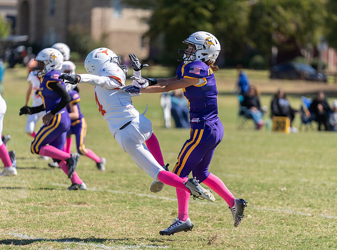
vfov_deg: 5.3
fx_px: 2702
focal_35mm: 279
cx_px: 162
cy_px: 129
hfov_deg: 7.1
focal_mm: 200
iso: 100
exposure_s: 1/1600
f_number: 2.8
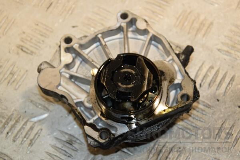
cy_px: 80
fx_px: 620
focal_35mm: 93
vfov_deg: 14.7
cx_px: 120
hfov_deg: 21.9
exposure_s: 1/200
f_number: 7.1
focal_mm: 62
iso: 800
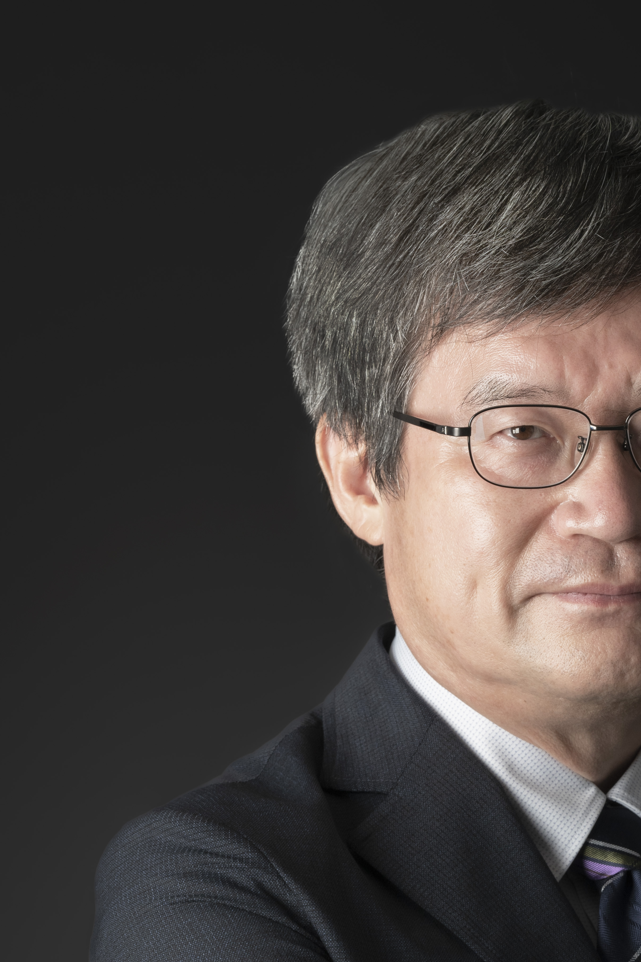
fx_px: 8172
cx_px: 509
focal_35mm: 306
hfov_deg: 4.5
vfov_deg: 6.7
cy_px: 780
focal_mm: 185
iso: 250
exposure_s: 1/160
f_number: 11
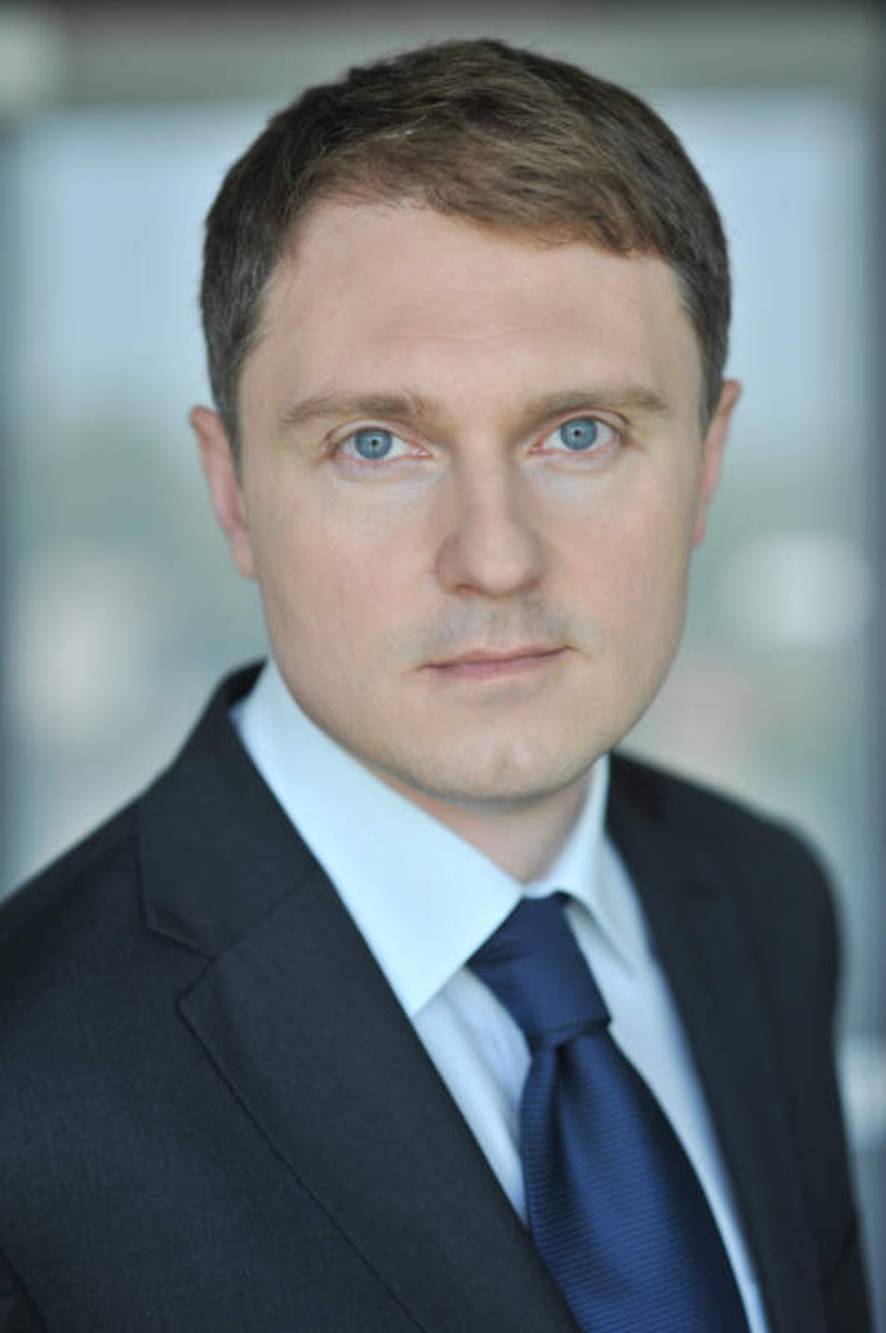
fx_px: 3143
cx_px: 443
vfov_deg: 23.9
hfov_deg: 16.0
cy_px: 666
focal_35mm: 85
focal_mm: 85
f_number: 4
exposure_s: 1/250
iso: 200
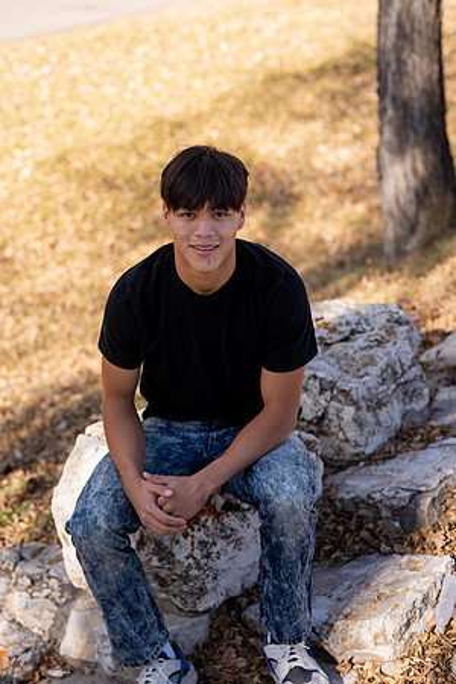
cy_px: 342
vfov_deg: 23.9
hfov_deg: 16.1
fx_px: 1615
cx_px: 228
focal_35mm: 85
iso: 31
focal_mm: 85
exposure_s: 1/200
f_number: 3.2
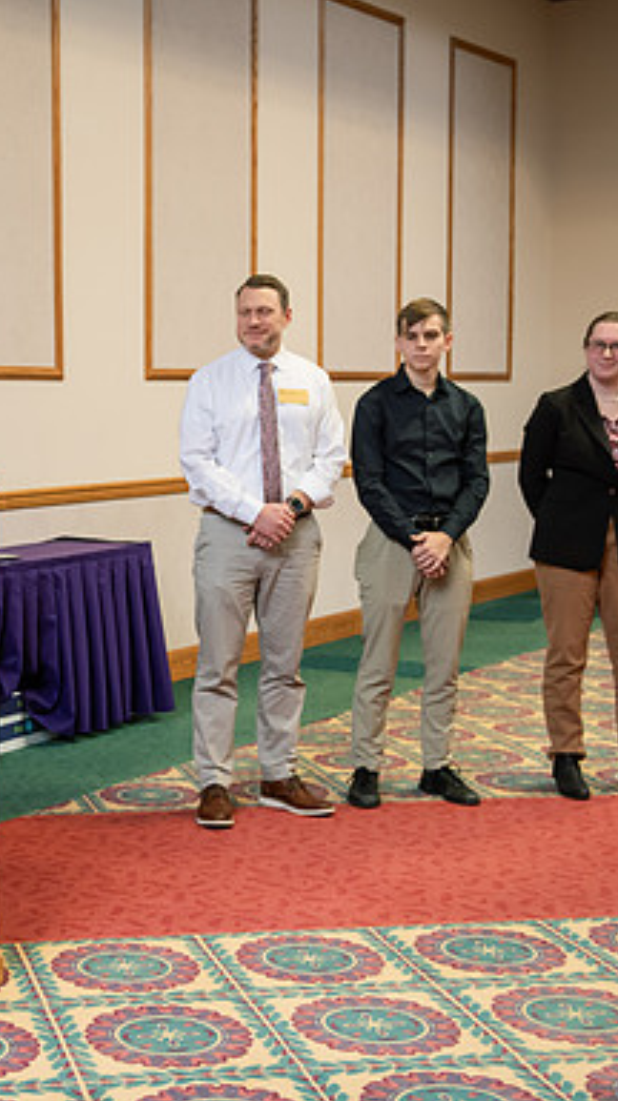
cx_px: 11
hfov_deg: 19.5
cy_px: 550
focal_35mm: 60
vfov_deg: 34.9
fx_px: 1751
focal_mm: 38
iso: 1000
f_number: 3.2
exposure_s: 1/125
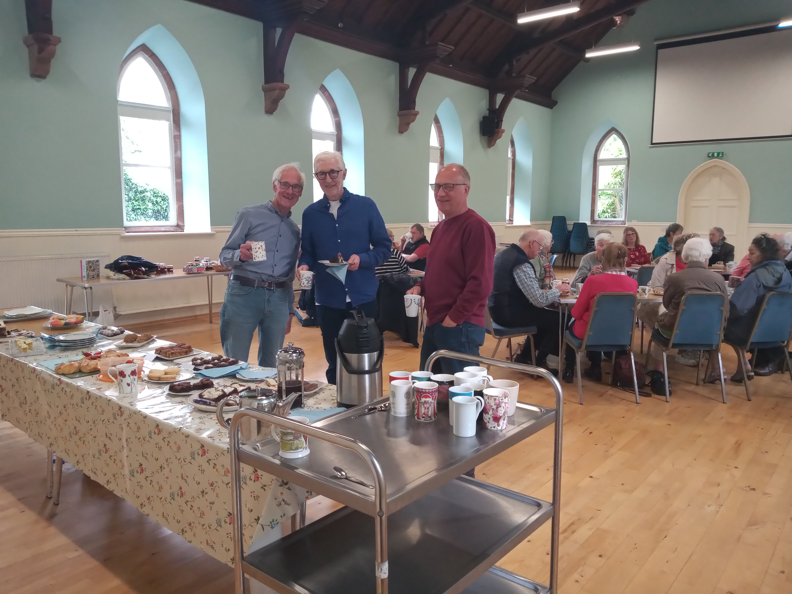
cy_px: 297
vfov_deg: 66.0
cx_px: 396
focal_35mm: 20
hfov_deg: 81.7
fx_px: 458
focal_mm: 3.54
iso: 401
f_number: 2
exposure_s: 1/50
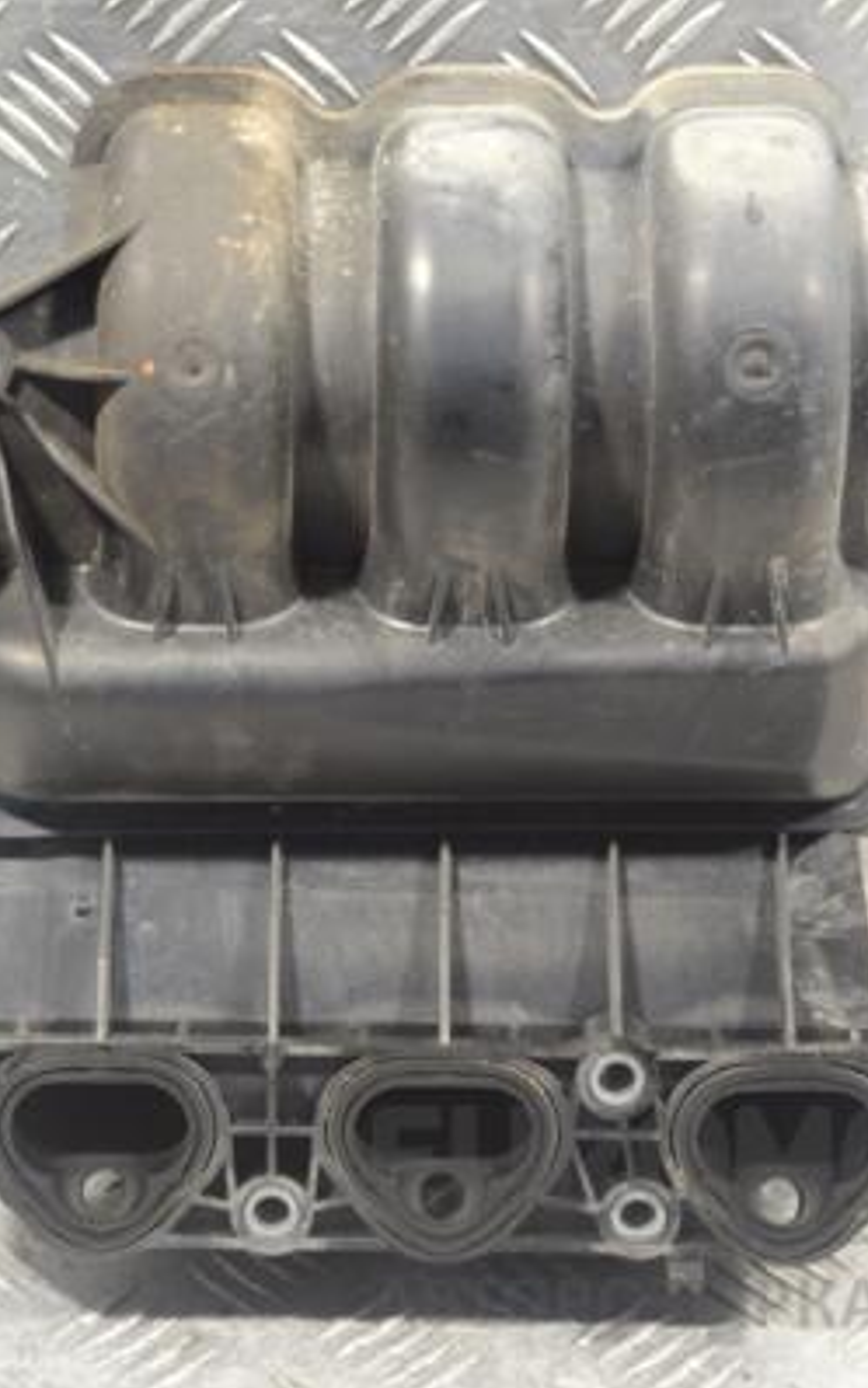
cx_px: 307
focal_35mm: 104
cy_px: 694
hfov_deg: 12.6
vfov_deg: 20.0
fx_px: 3925
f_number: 5.3
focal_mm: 45
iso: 560
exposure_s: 1/30
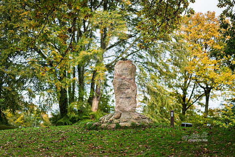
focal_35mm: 85
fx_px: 555
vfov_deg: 16.1
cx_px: 118
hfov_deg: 23.9
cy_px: 78
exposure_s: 1/500
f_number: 1.4
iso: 64
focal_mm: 85
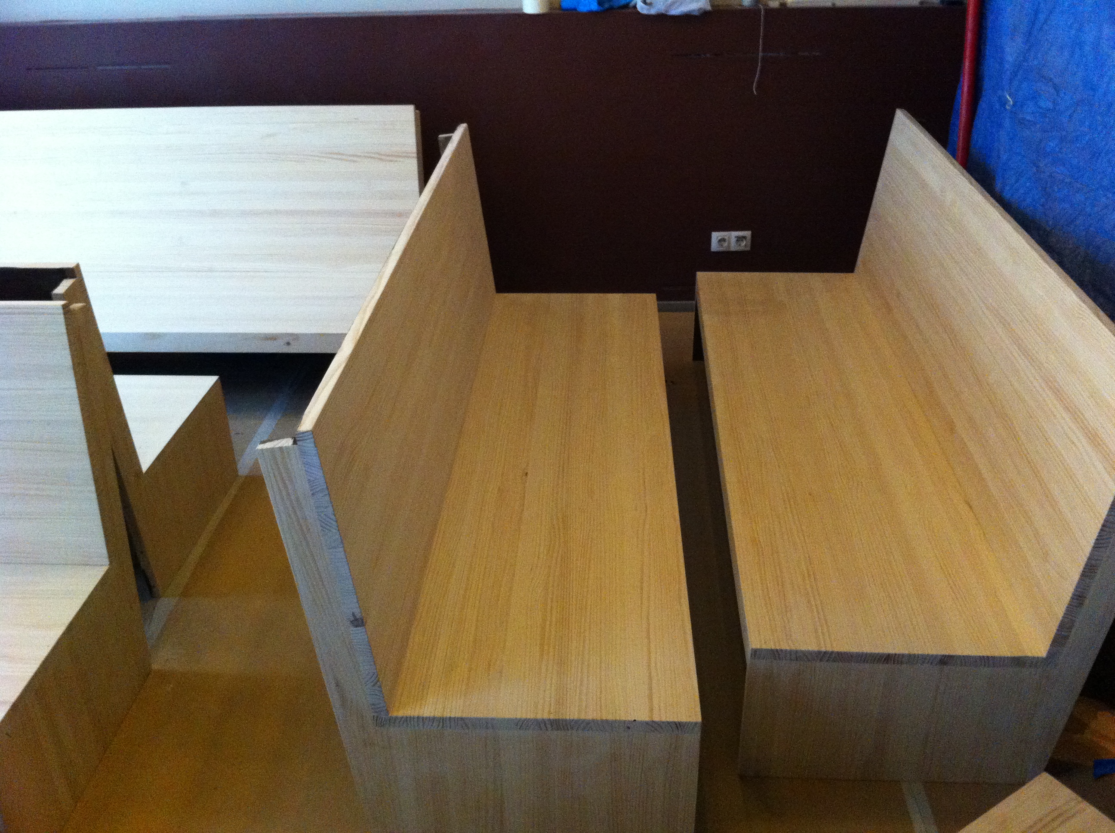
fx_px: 1126
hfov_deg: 52.7
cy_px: 416
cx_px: 558
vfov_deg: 40.6
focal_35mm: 35
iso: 500
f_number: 2.8
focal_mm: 3.85
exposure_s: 1/15
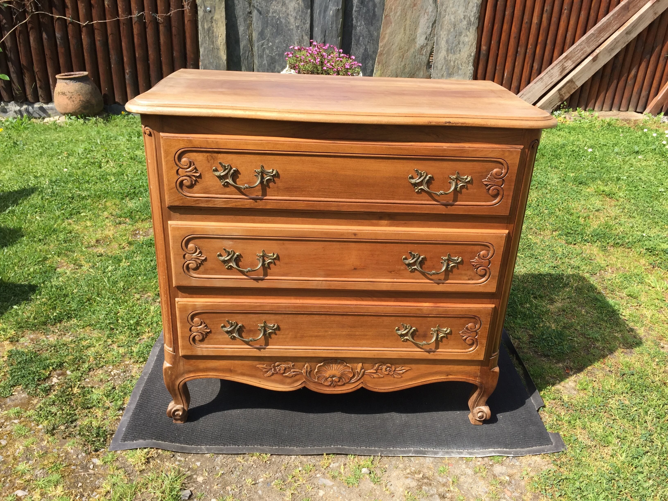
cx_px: 334
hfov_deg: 61.7
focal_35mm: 29
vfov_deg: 48.2
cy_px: 250
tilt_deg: -25.8
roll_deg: -4.0
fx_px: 560
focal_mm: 4.15
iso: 32
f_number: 2.2
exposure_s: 1/879
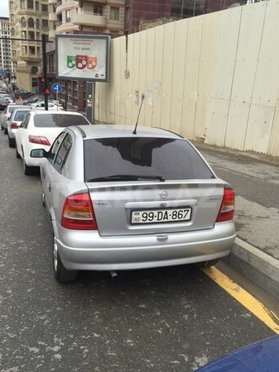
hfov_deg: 44.1
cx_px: 132
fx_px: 344
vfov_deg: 56.8
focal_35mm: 32
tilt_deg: -17.6
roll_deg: -3.9
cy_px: 195
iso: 32
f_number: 2.2
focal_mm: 4.15
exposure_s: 1/341
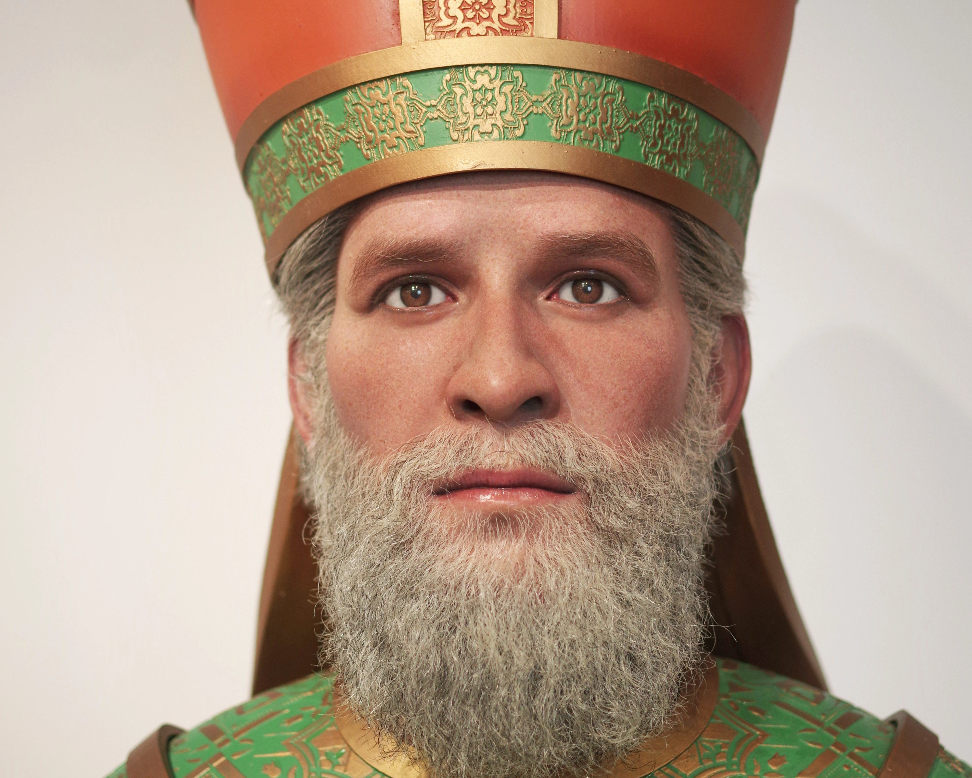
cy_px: 162
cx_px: 484
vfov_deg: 20.5
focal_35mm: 74
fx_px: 2129
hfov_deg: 25.7
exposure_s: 1/250
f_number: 2.4
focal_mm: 35
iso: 400
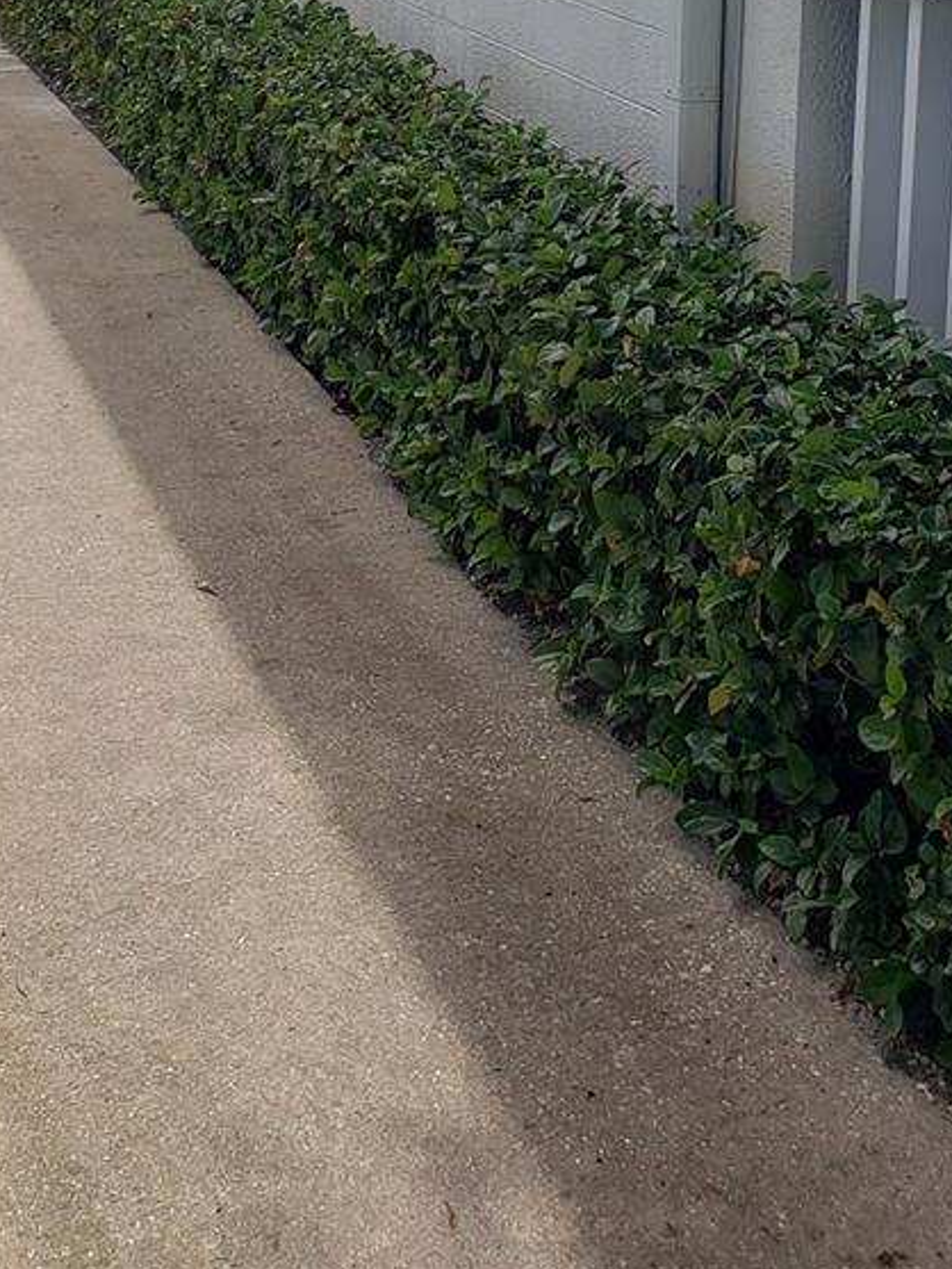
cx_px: 235
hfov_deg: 25.8
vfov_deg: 31.3
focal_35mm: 56
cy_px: -50
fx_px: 2053
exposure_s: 1/1061
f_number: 2.4
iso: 50
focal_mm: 4.3
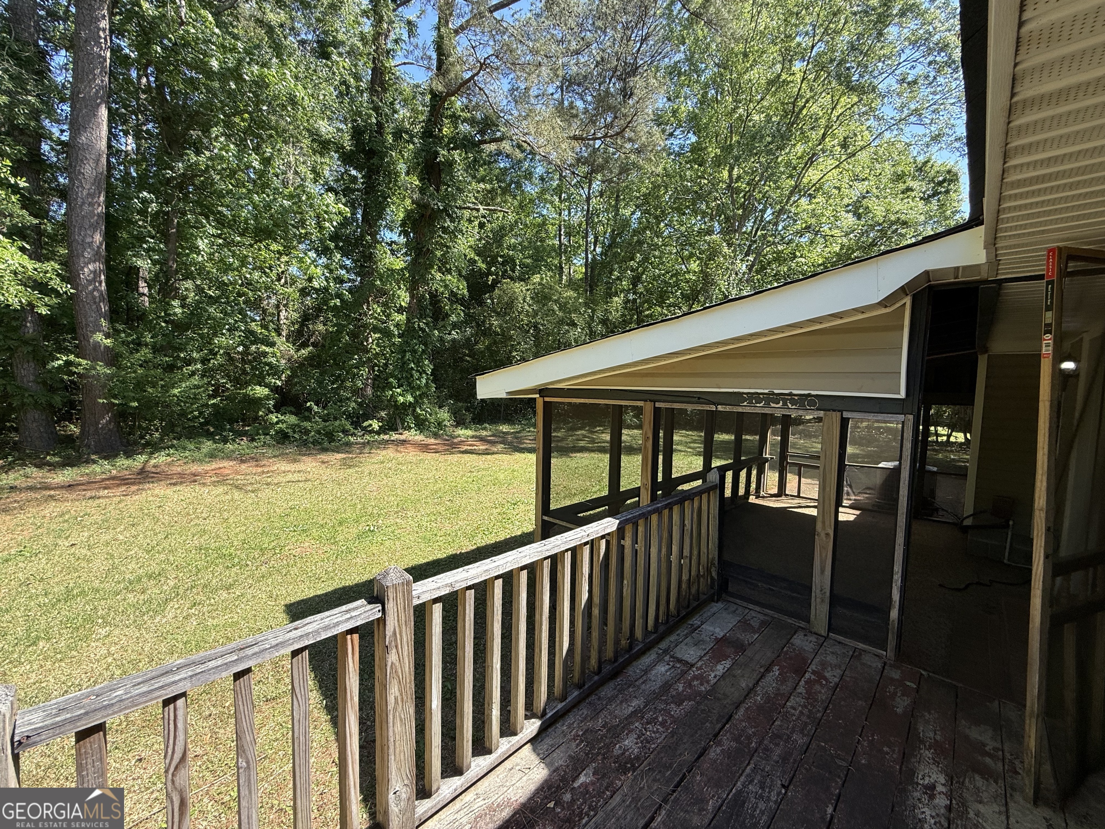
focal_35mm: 14
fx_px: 447
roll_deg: -2.2
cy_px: 414
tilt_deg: -3.2
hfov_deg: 102.1
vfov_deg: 85.7
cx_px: 552
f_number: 2.2
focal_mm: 2.22
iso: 50
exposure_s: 1/416
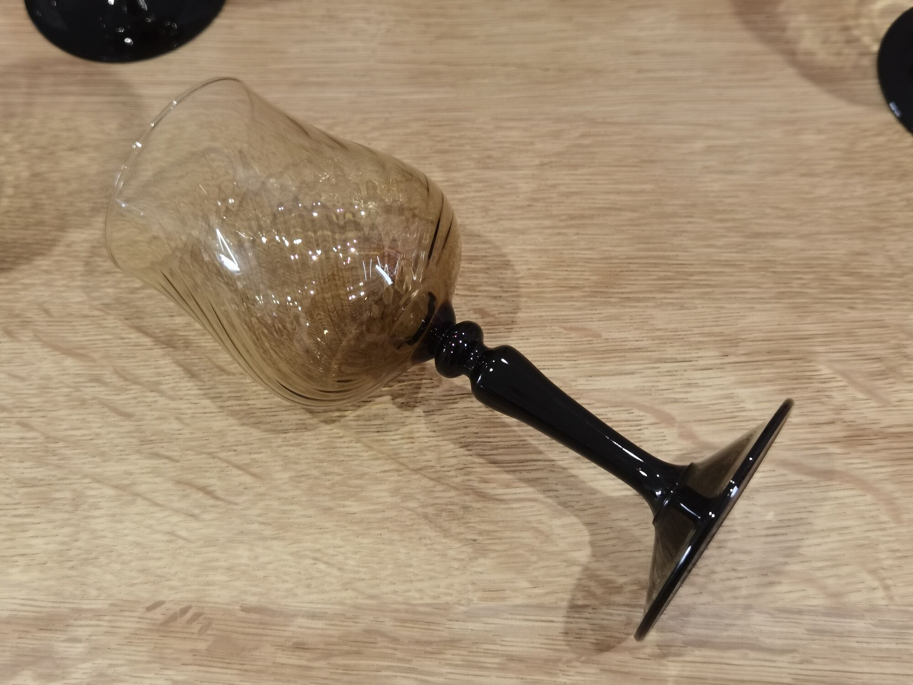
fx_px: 1240
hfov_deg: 40.4
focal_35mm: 47
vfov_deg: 30.9
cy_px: 342
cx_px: 456
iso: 100
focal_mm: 6.71
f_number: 1.9
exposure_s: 1/50
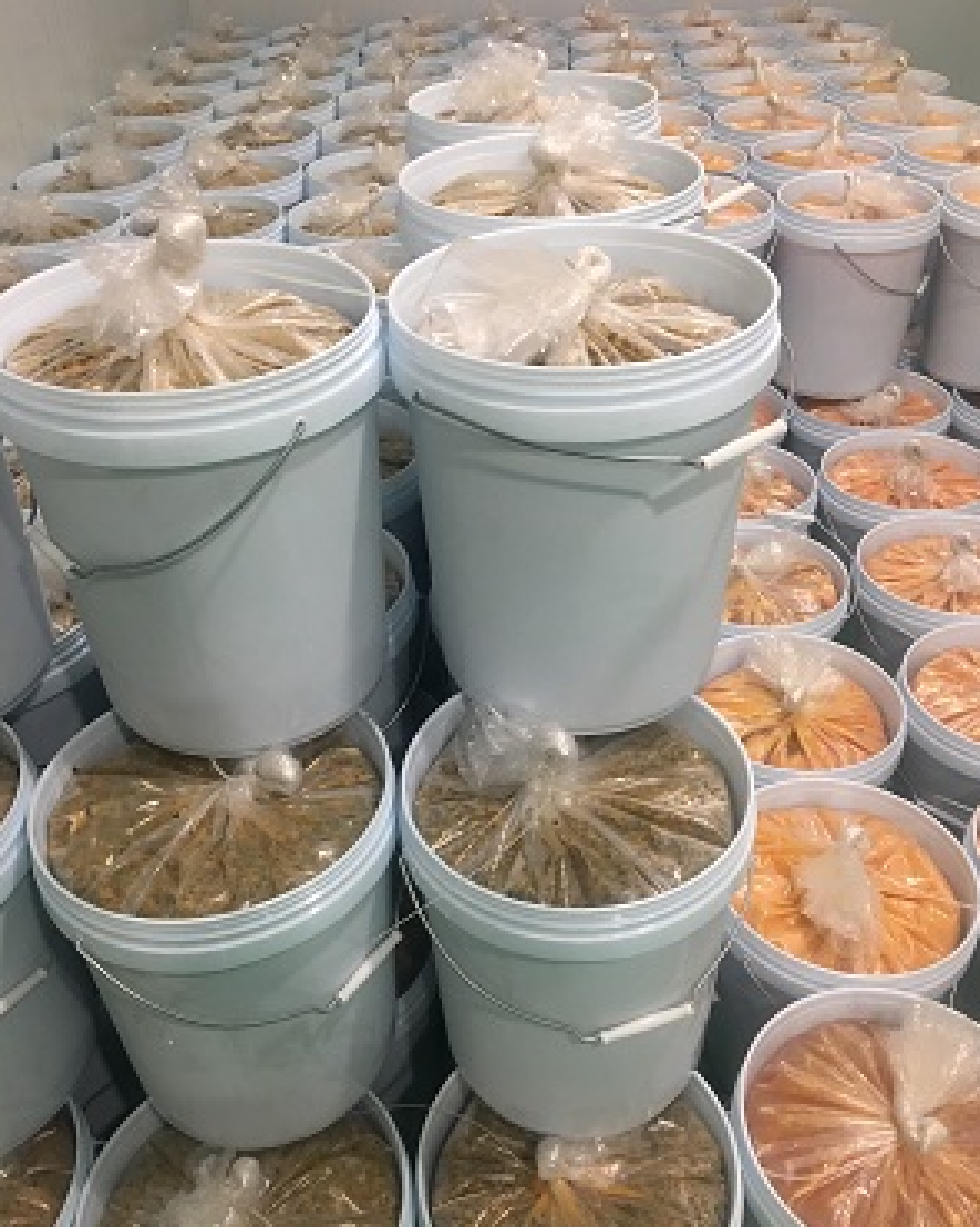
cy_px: 662
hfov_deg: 47.1
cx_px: 497
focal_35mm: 31
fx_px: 1124
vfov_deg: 57.1
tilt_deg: -36.6
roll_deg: +1.5
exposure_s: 1/17
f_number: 2.2
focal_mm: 4.15
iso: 80
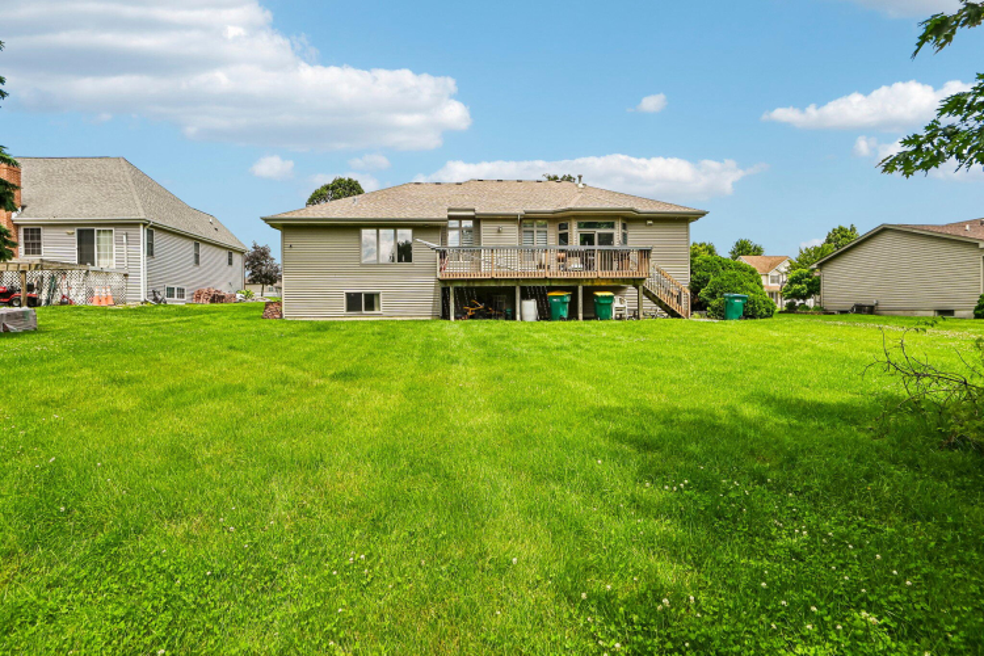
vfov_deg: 73.7
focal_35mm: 16
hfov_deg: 96.7
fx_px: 437
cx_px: 492
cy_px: 328
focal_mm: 16
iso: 400
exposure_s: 1/320
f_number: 13
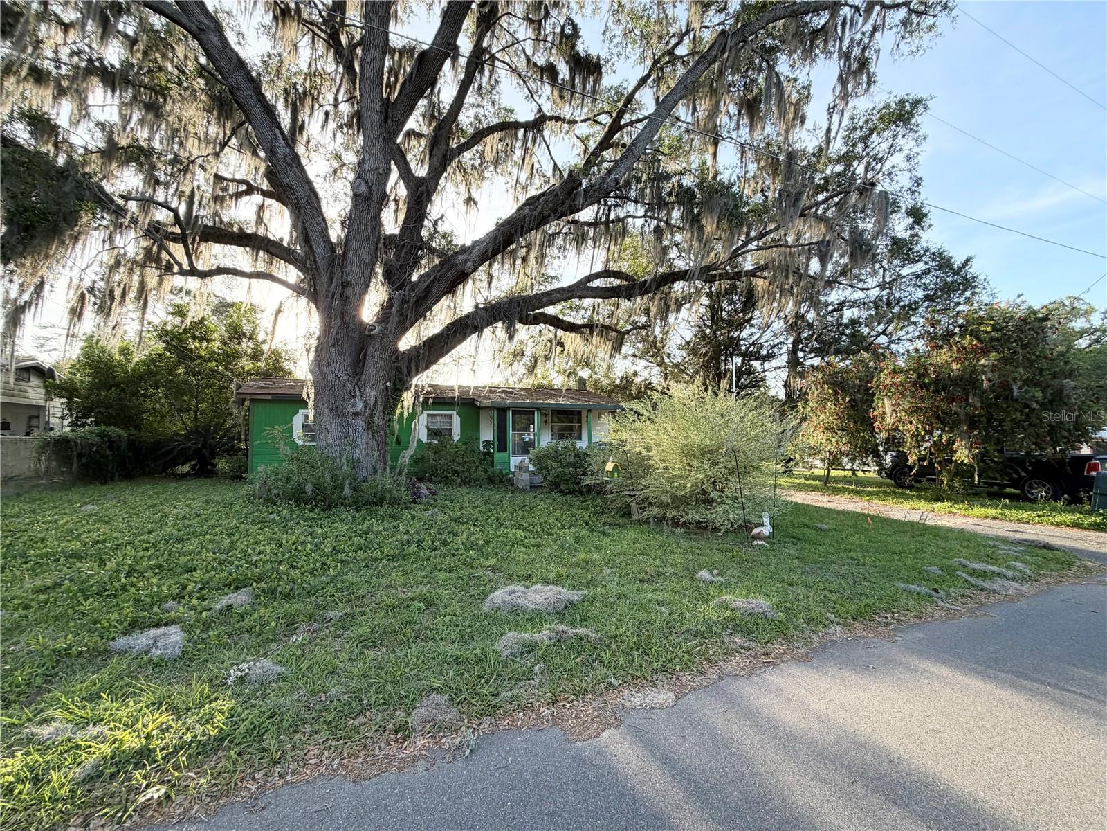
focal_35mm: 14
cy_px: 416
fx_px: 448
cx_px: 554
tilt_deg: +4.1
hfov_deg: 102.1
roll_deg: +0.6
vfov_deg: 85.7
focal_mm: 2.22
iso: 50
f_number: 2.2
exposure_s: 1/212
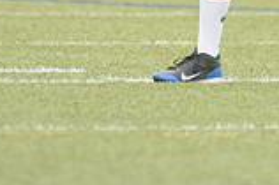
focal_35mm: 1872
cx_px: 260
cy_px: -149
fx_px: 14493
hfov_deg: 1.1
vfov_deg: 0.7
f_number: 4
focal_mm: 340
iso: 1600
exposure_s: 1/2000
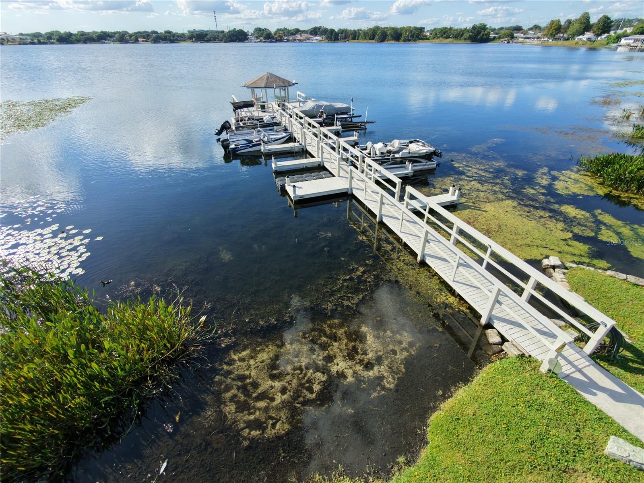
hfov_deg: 94.5
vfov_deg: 78.1
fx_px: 298
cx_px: 322
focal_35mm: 16
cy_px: 242
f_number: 2.2
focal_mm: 3.05
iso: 100
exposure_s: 1/640
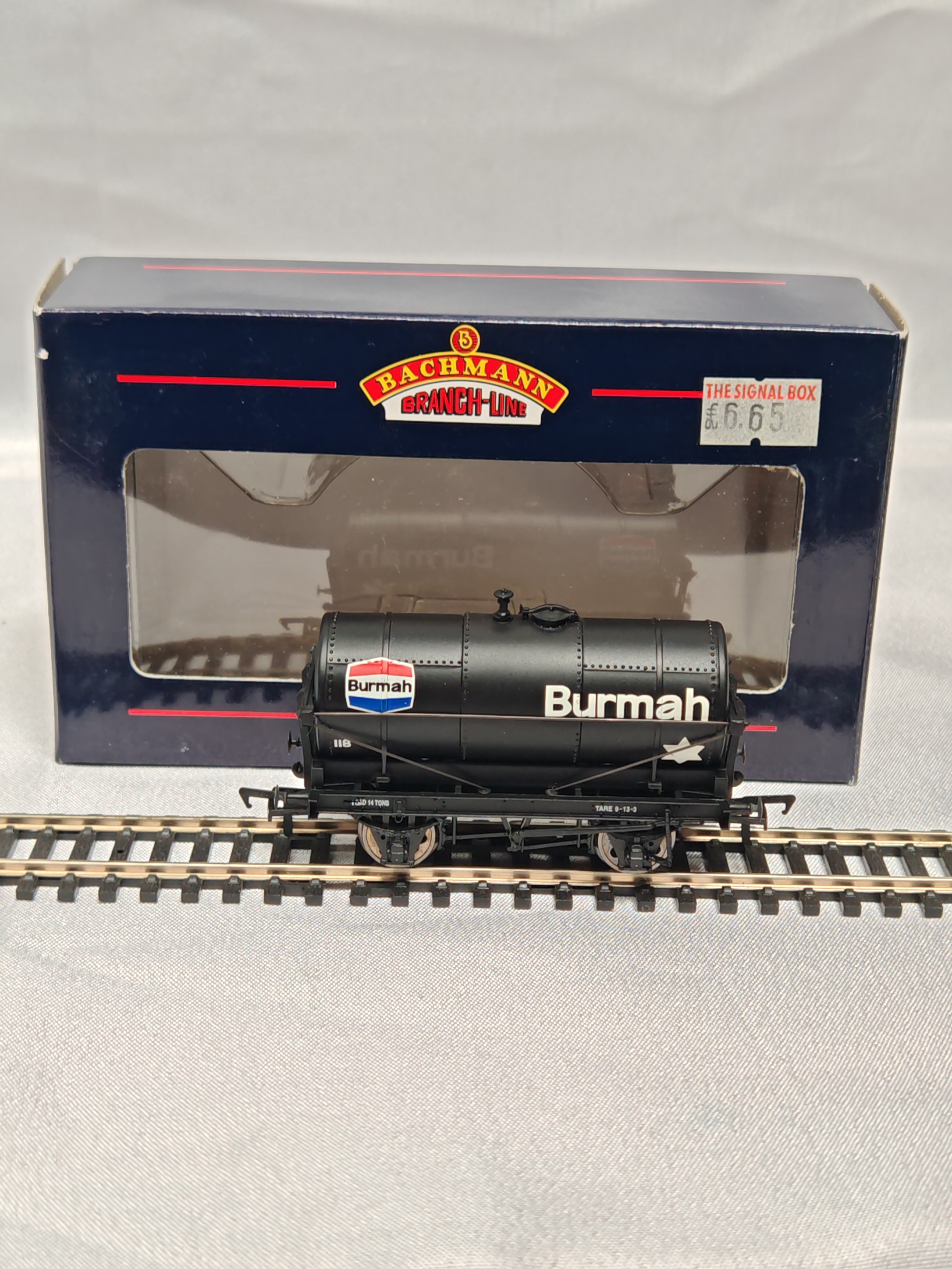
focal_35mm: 54
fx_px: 1980
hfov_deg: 27.0
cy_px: 634
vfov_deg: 35.5
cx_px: 476
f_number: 1.9
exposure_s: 1/120
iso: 50
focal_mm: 6.67
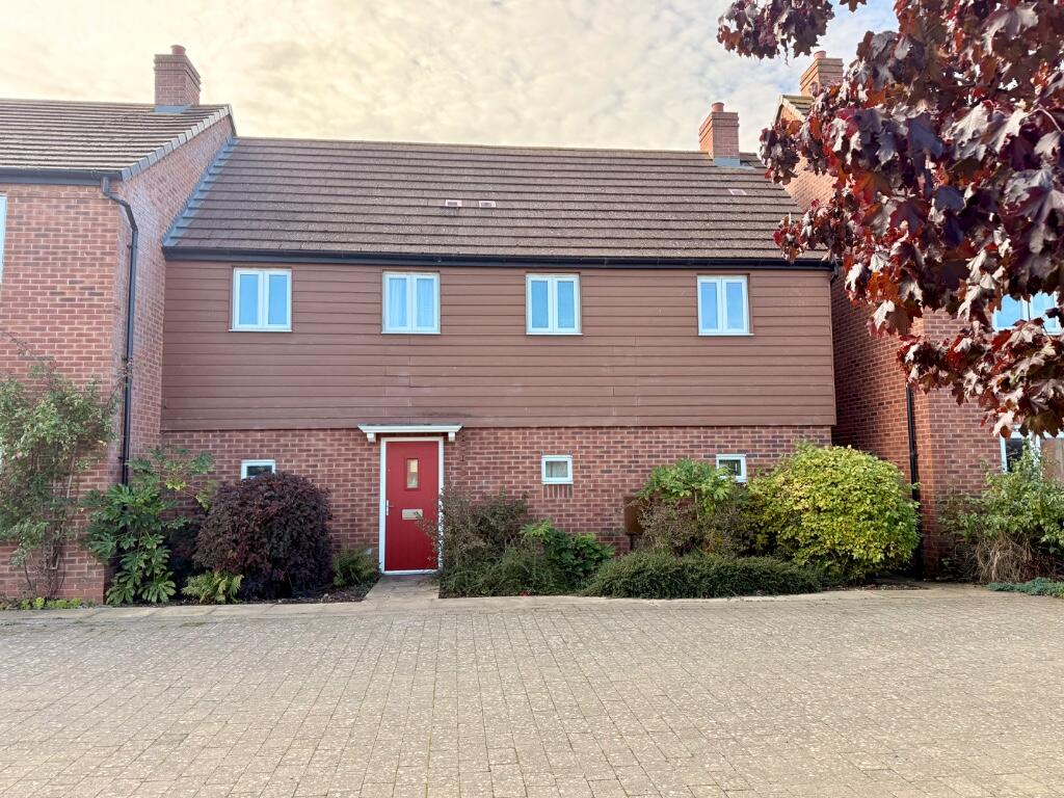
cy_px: 399
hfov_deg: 71.6
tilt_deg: +5.8
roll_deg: +1.3
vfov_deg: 56.8
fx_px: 738
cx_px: 532
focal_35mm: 24
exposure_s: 1/831
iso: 100
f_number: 1.78
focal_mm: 6.76
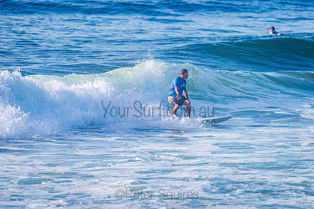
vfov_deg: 2.8
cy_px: 104
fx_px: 4362
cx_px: 157
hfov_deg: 4.1
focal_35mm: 500
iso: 280
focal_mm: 500
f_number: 5.6
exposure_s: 1/2000
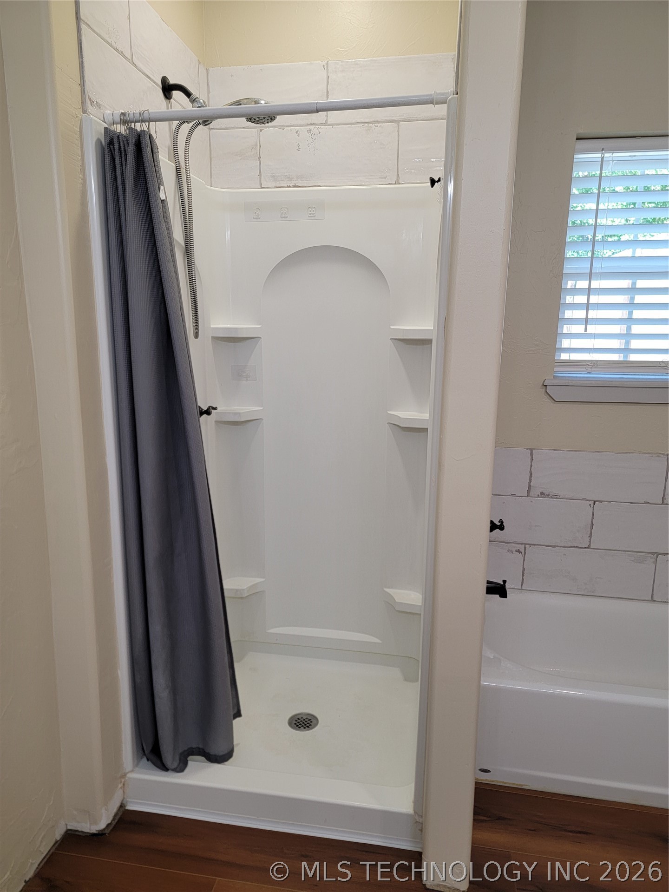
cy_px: 446
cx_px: 334
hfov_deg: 56.8
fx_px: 618
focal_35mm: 24
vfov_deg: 71.6
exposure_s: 1/120
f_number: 1.8
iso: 125
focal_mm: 6.7
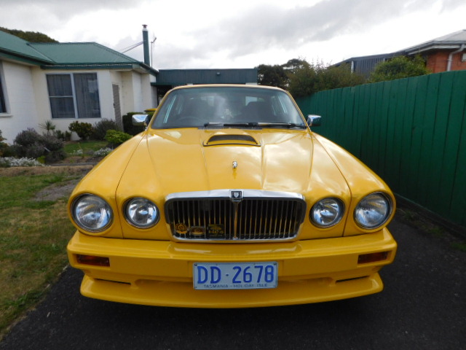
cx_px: 233
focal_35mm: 23
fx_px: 310
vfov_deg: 58.9
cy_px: 175
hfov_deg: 73.9
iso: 125
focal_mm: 4
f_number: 3
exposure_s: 1/1000
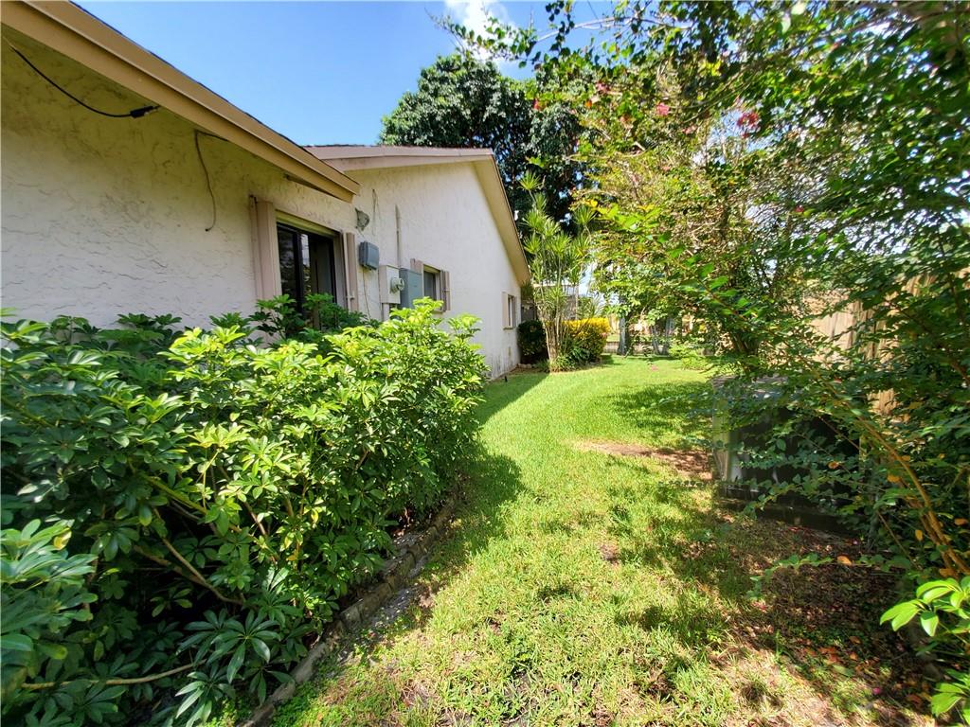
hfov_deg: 106.2
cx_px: 485
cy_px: 364
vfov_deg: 89.9
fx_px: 364
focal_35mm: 13
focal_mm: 1.8
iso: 50
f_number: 2.2
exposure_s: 1/406
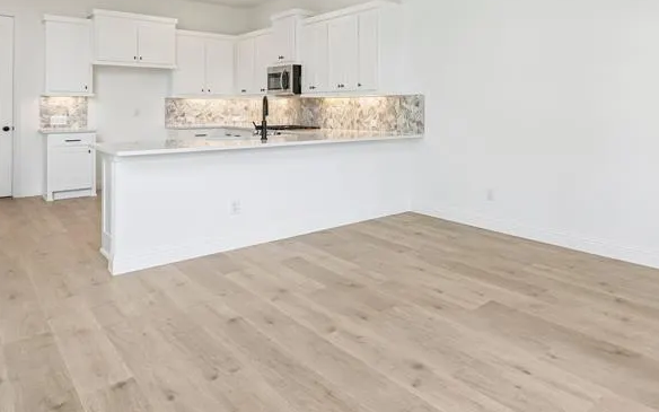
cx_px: 485
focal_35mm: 25
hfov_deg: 68.4
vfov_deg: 47.5
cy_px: 106
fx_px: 449
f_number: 8
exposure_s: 1/100
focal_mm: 14
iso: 400
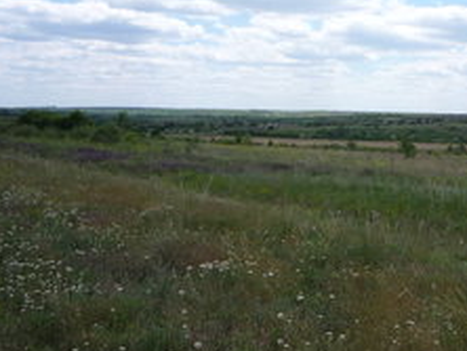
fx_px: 729
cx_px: 381
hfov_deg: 34.3
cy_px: 172
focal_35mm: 54
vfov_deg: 27.1
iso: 100
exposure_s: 1/400
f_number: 5.6
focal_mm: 5.2
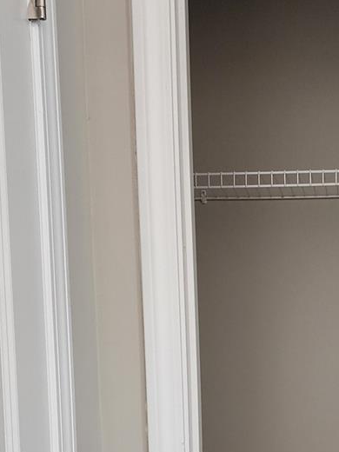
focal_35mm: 68
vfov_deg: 27.3
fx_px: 888
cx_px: 312
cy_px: 430
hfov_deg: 21.1
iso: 500
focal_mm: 6.4
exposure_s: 1/40
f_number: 1.8
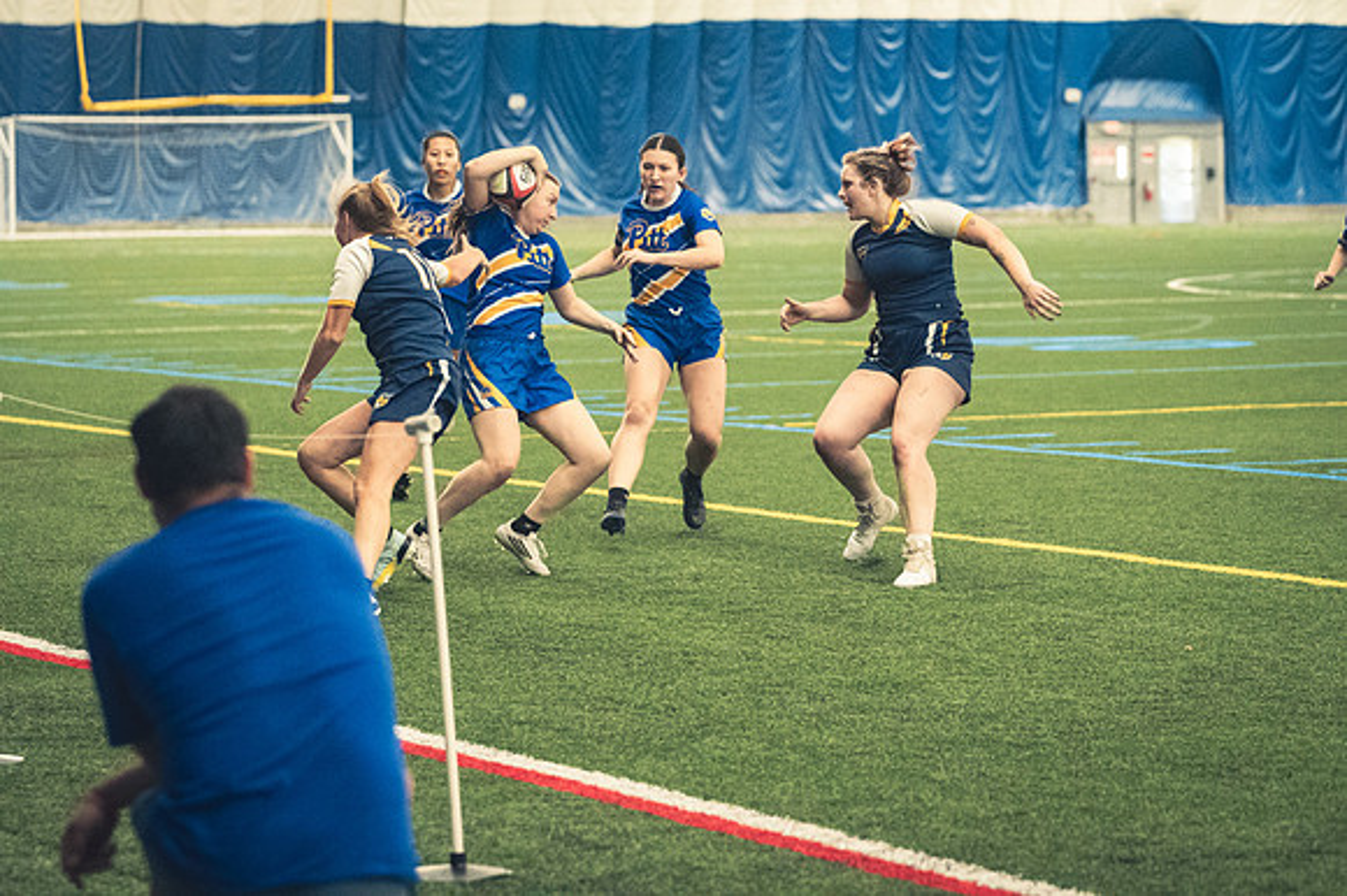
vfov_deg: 10.1
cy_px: 448
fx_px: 5048
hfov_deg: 15.2
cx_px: 674
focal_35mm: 135
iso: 12800
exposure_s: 1/500
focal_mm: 90
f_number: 2.8
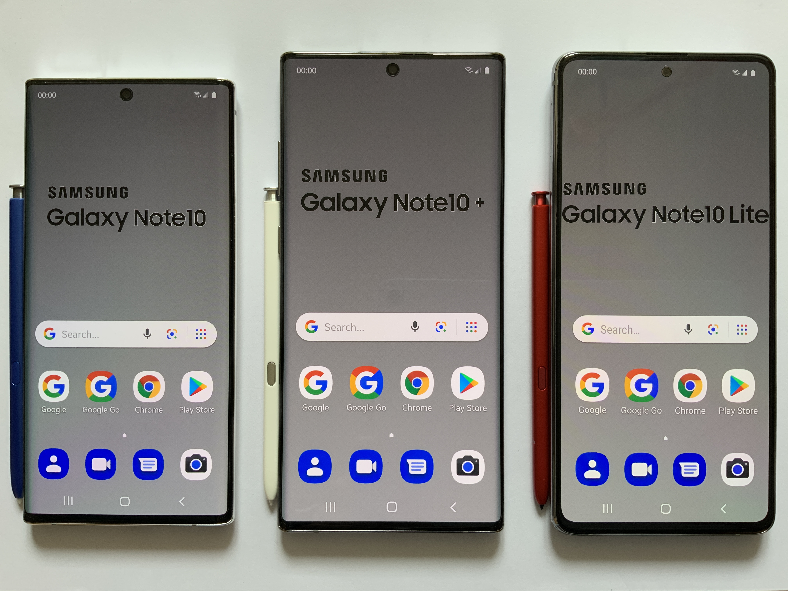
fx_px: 660
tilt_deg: -89.0
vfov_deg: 48.2
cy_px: 296
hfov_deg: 61.7
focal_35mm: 29
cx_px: 394
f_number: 1.8
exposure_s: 1/120
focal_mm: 3
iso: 32
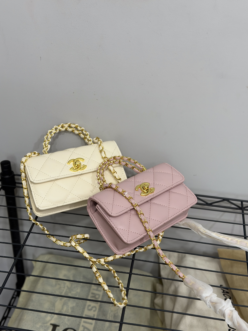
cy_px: 166
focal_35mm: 48
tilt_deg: -32.7
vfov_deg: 39.7
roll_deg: -2.2
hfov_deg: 30.3
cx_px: 124
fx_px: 459
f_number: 1.78
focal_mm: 6.76
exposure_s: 1/100
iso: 80
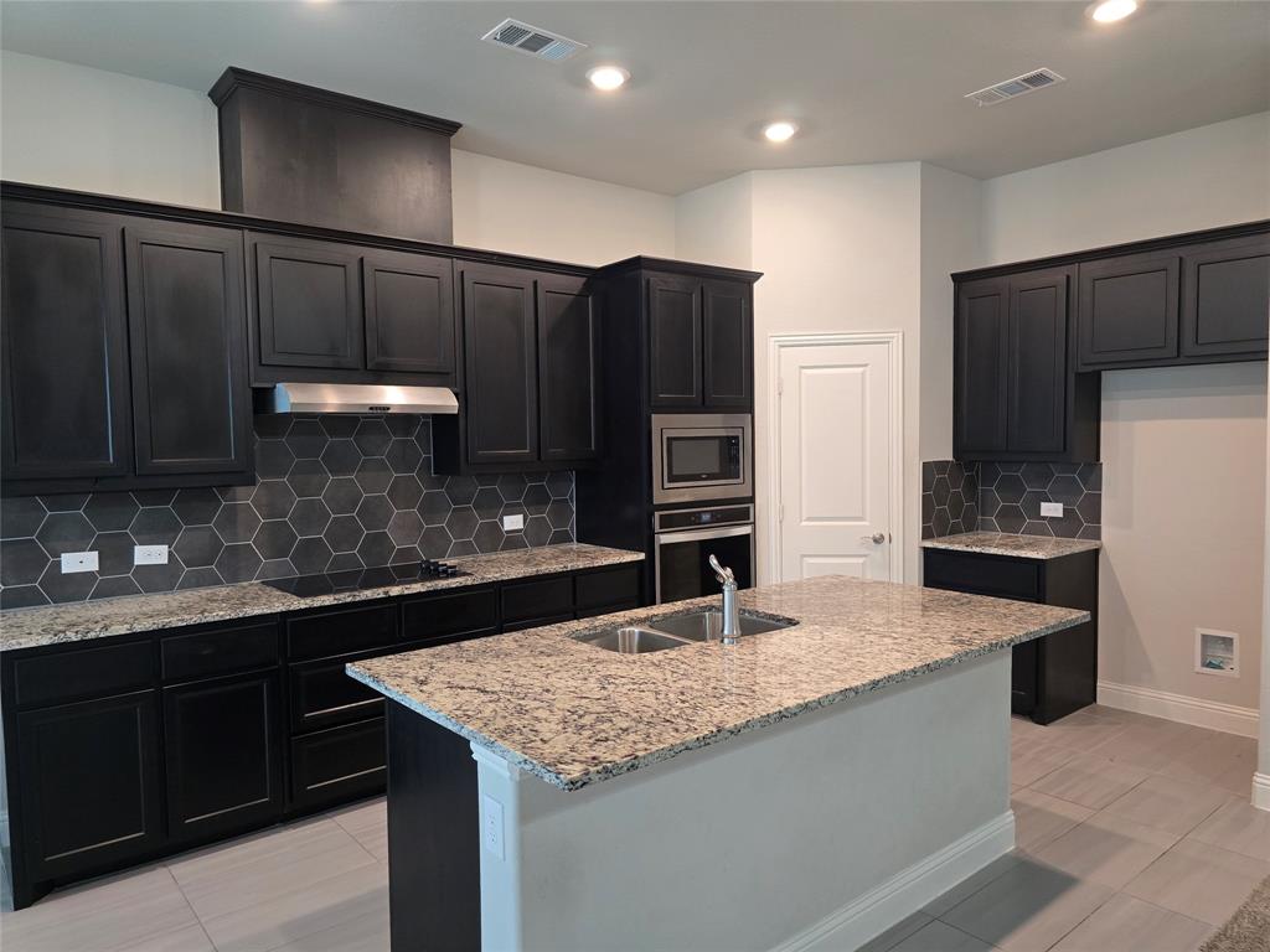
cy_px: 476
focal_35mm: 23
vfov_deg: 58.9
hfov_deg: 73.9
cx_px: 635
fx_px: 844
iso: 500
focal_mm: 6.3
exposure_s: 1/120
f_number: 1.7
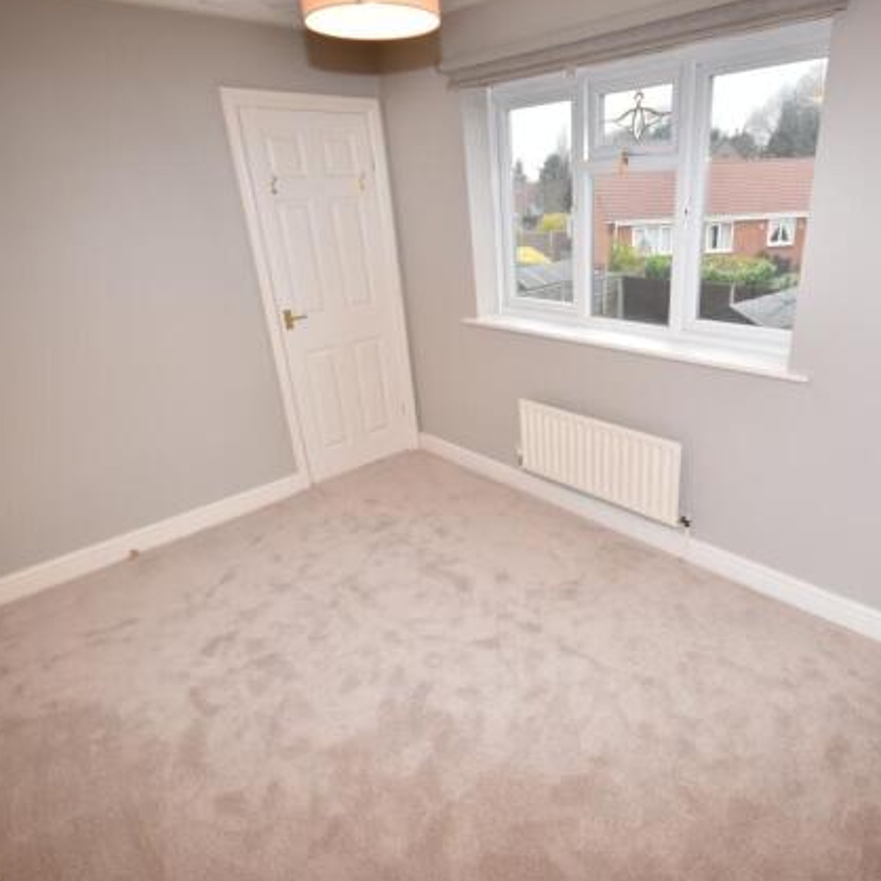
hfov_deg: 74.1
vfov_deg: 74.8
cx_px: 526
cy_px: 437
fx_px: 576
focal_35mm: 20
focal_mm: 10
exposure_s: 1/60
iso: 400
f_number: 4.8
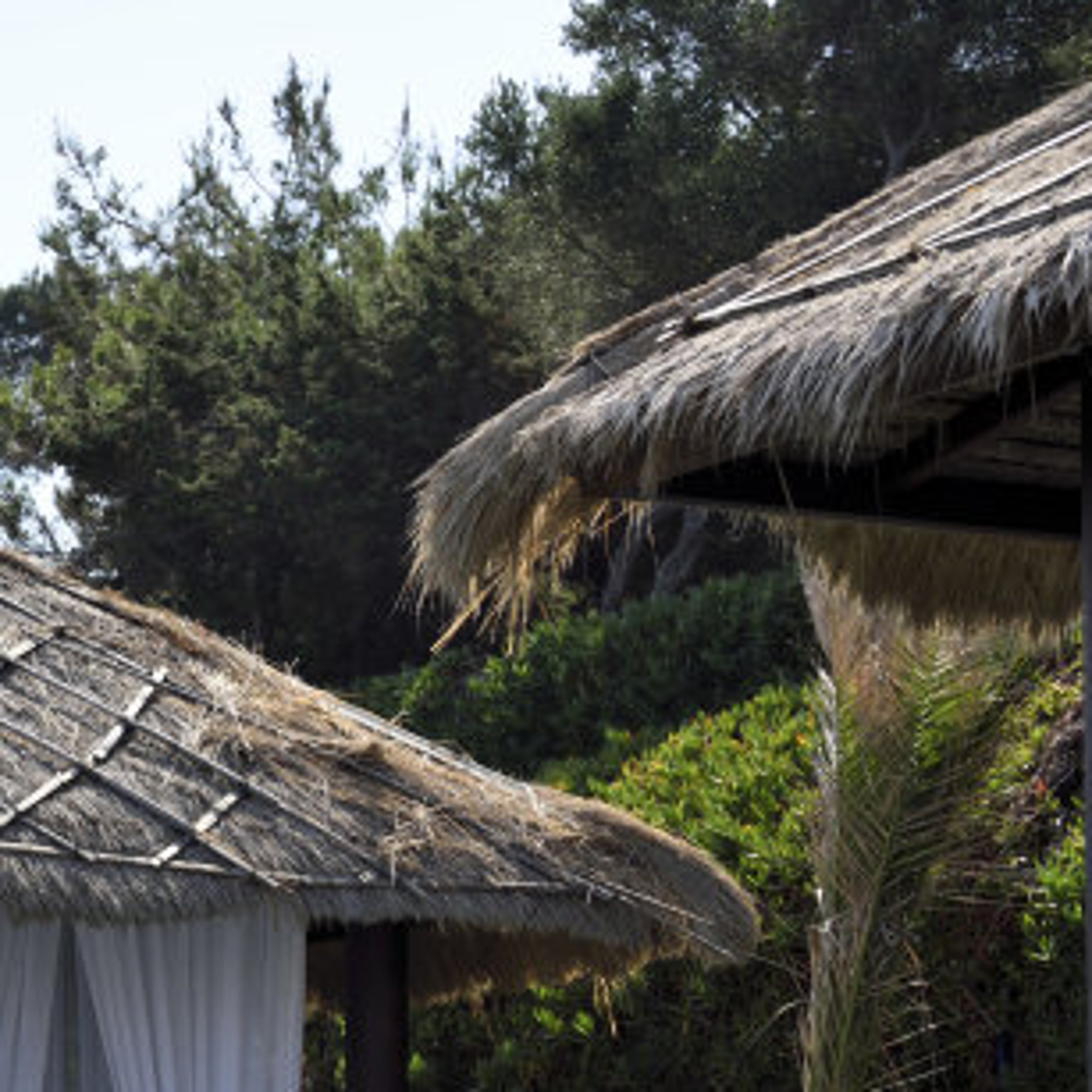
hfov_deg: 17.4
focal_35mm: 88
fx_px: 3141
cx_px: -626
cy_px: 1122
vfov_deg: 19.1
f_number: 7.1
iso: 100
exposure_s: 1/250
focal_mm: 31
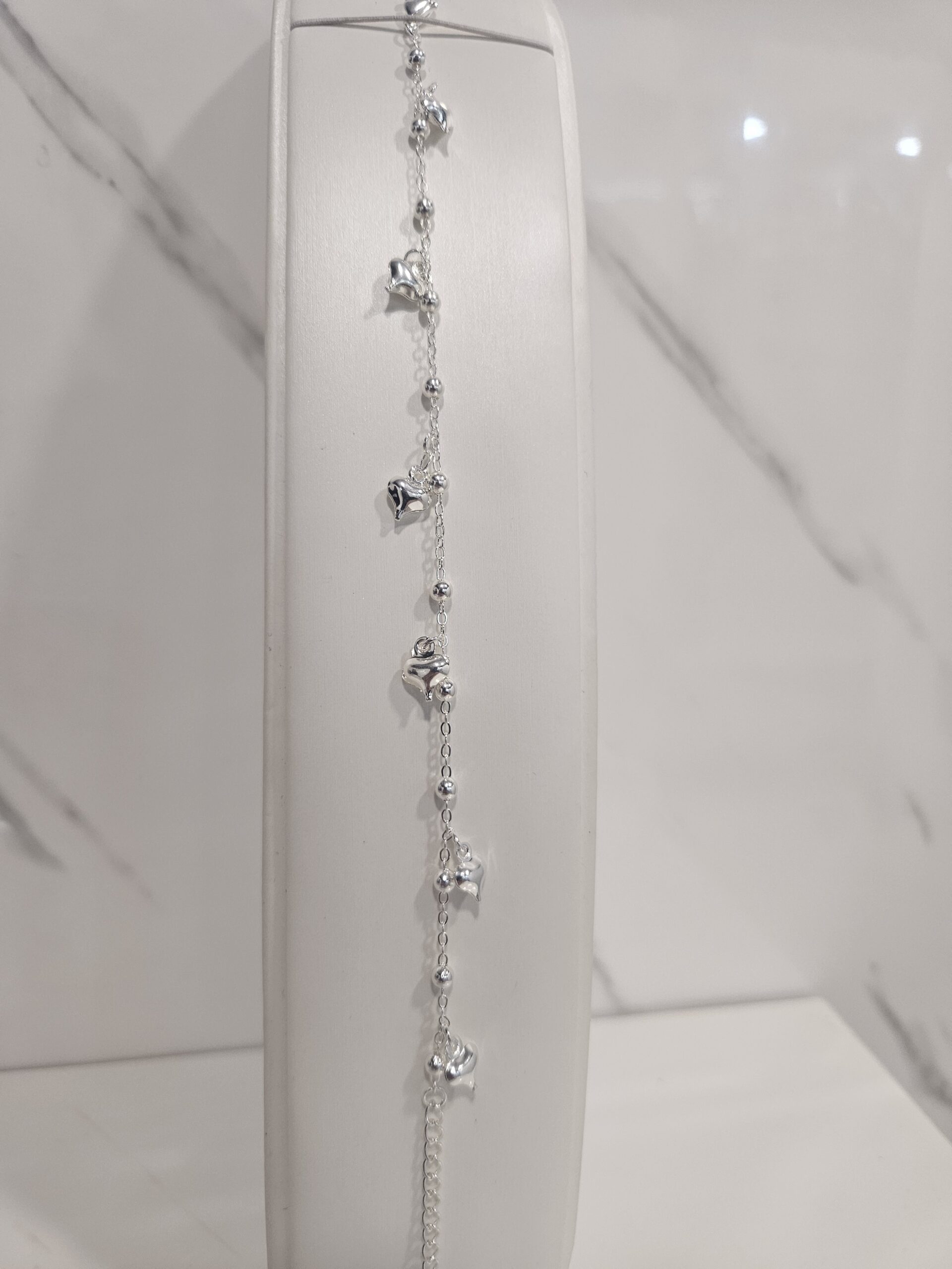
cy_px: 634
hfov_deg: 58.9
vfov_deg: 73.9
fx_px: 843
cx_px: 476
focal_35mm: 23
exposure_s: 1/100
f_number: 1.8
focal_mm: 5.4
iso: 160
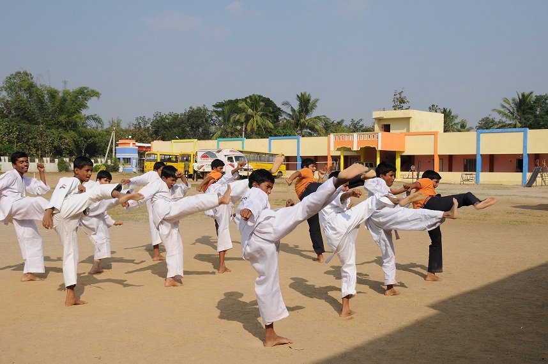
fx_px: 639
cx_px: 274
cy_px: 182
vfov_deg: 31.8
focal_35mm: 42
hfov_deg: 46.4
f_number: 13
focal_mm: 28
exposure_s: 1/250
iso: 200
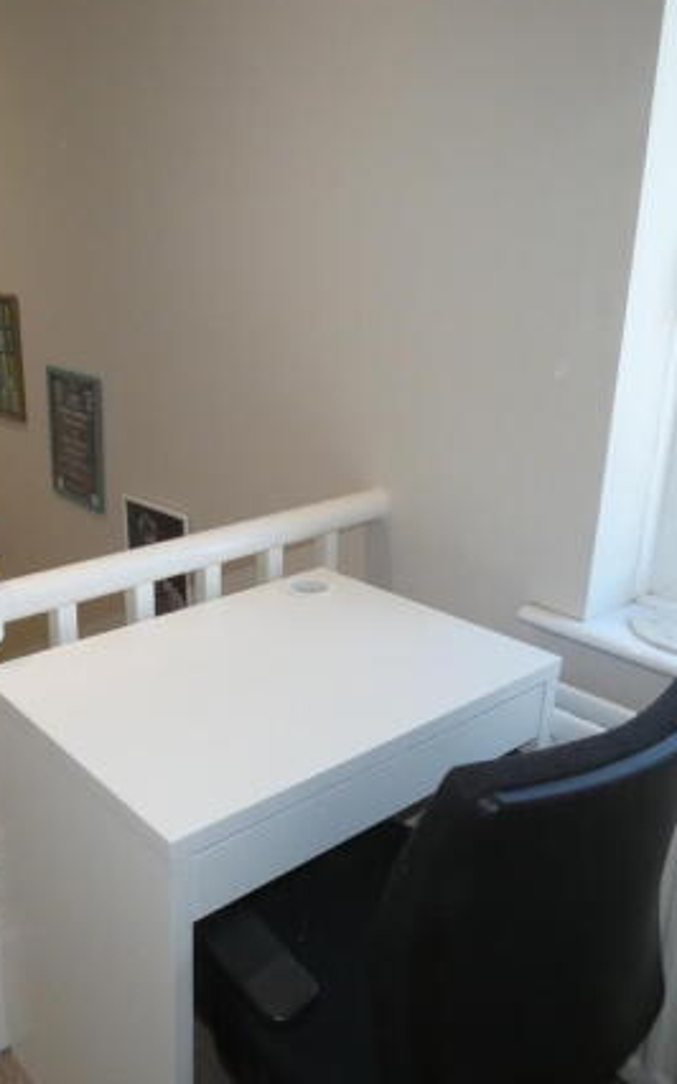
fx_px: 857
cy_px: 541
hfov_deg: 41.3
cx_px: 136
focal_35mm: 29
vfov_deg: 64.7
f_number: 5
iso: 400
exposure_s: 1/60
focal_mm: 3.6
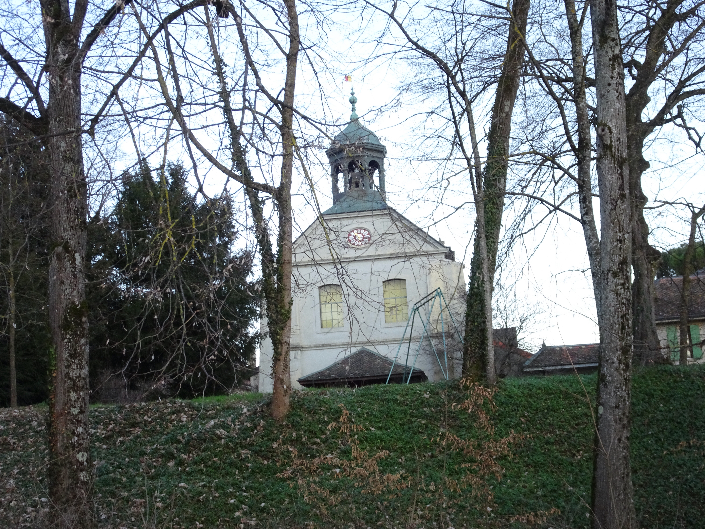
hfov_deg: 36.8
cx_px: 352
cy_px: 264
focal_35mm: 52
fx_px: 1059
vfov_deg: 28.0
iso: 160
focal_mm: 8.84
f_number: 4.5
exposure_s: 1/60
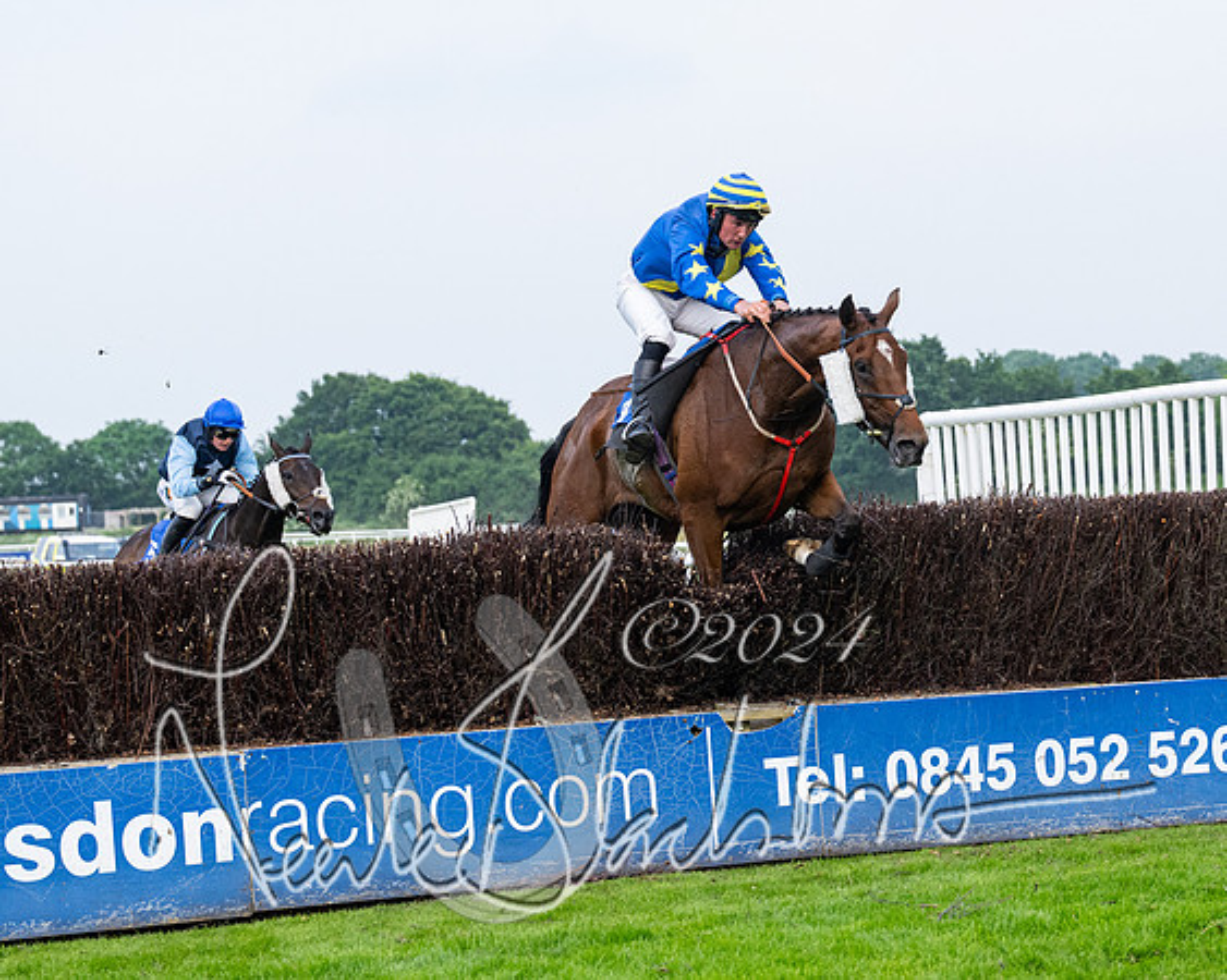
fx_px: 4238
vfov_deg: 13.2
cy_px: 480
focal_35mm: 117
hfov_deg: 16.4
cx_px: 788
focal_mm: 70
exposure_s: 1/1600
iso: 800
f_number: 4
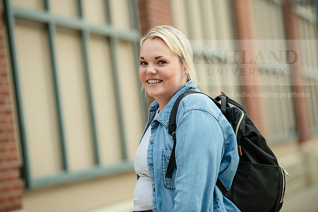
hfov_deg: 13.2
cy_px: 106
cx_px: 159
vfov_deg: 8.9
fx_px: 1369
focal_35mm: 155
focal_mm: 155
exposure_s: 1/640
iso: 400
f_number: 3.2
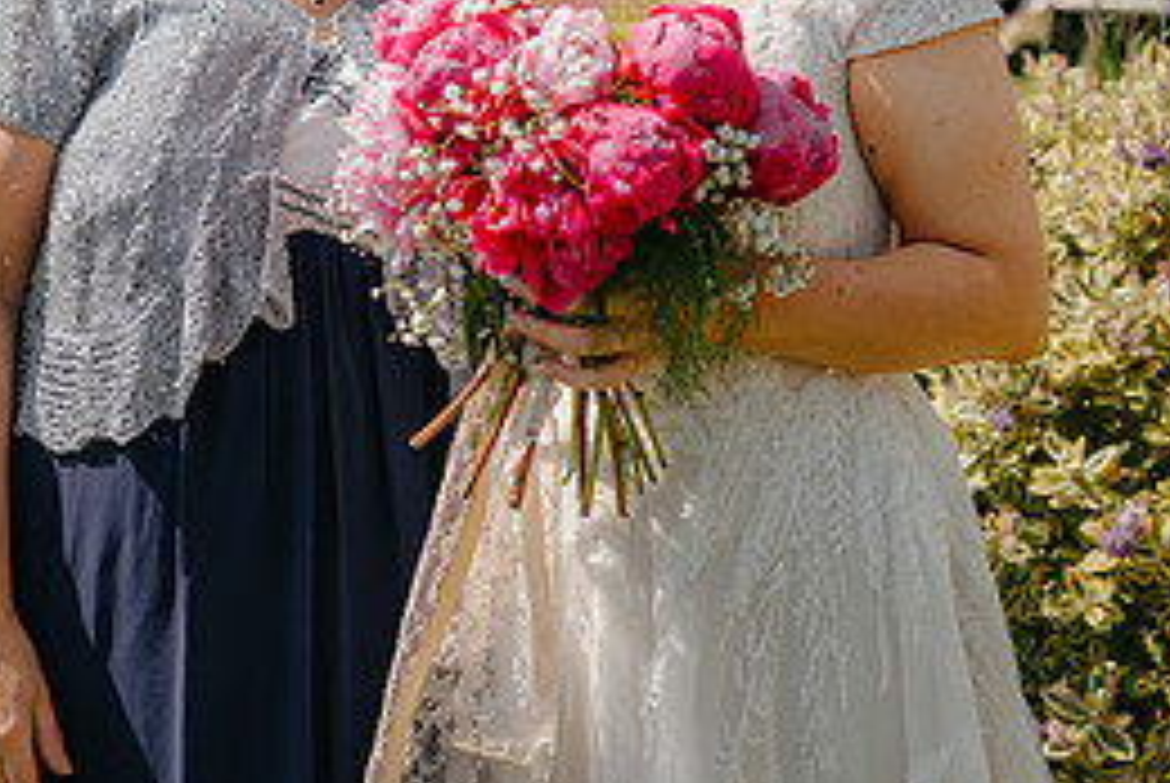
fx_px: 2538
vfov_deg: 17.0
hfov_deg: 25.9
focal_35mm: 78
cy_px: -47
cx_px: 508
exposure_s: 1/1250
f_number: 2.8
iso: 100
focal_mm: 35
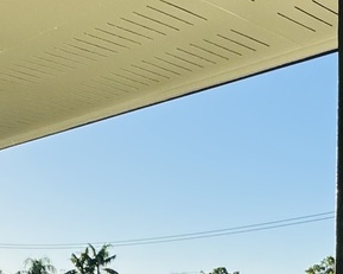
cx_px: -21
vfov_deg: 20.5
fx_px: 721
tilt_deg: +0.5
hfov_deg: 25.1
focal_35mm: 71
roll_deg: -0.4
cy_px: 308
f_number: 2.2
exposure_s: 1/1277
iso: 40
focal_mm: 2.22
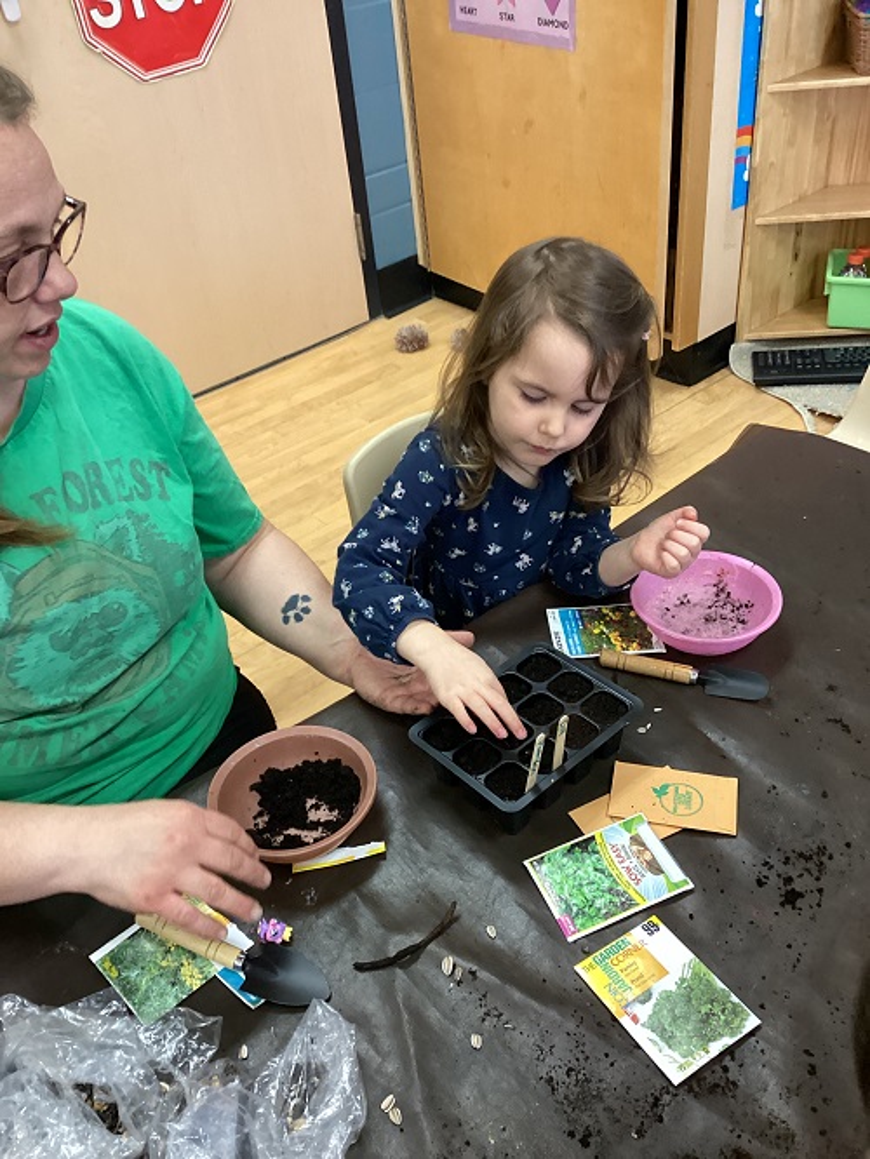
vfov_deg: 58.3
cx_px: 435
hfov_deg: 45.5
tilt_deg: -37.8
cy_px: 580
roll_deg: +7.0
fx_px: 1038
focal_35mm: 31
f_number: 2.4
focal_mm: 3.3
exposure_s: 1/50
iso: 250
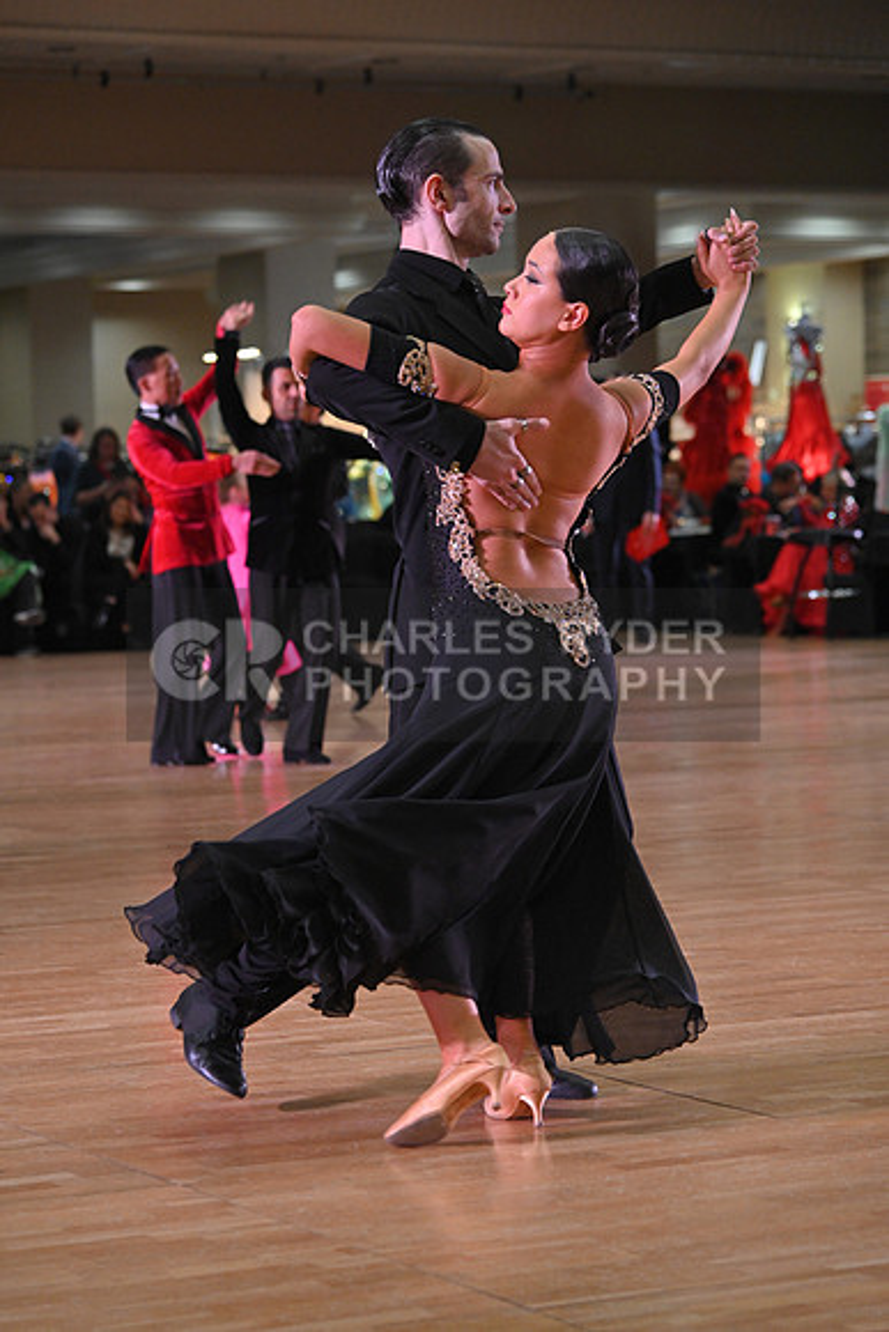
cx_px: 444
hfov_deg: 13.7
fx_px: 3702
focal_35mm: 100
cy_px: 666
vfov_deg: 20.4
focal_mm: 100
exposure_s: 1/400
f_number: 5
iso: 2500
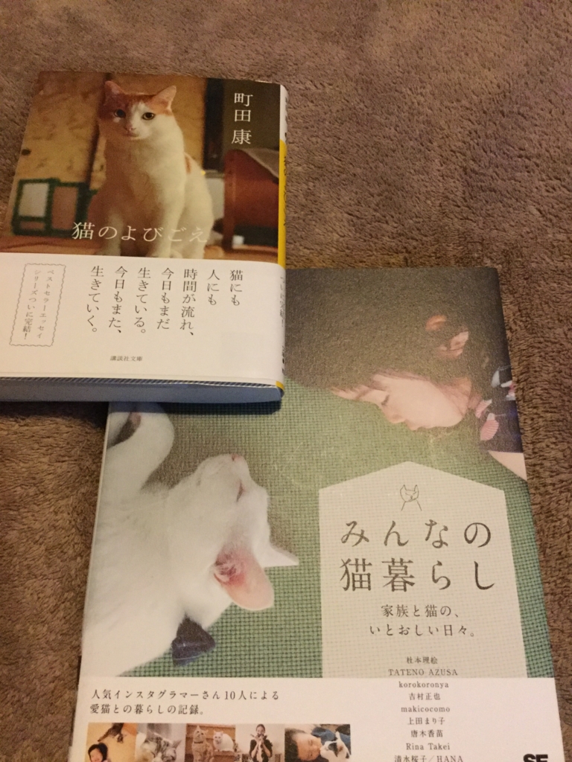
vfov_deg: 58.4
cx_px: 286
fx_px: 683
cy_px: 381
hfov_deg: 45.4
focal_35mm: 31
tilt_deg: -65.4
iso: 400
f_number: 2.4
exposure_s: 1/15
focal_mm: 3.3
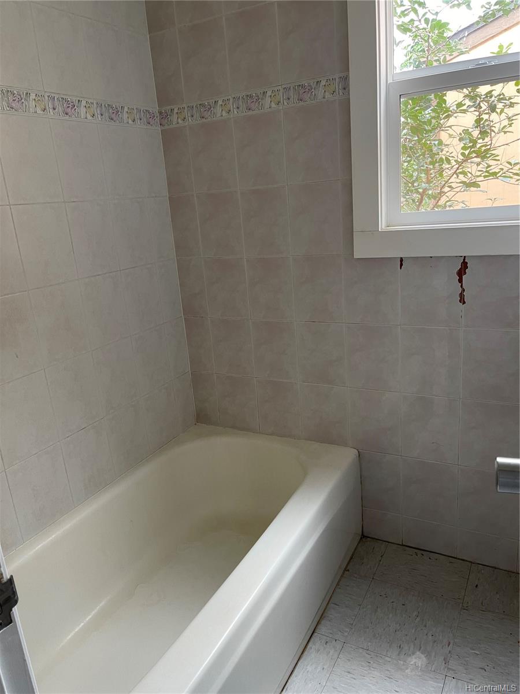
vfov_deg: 67.3
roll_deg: +4.9
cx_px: 260
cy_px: 347
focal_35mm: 26
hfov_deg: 53.1
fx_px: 521
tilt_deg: -15.9
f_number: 1.6
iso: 125
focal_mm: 5.1
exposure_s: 1/88
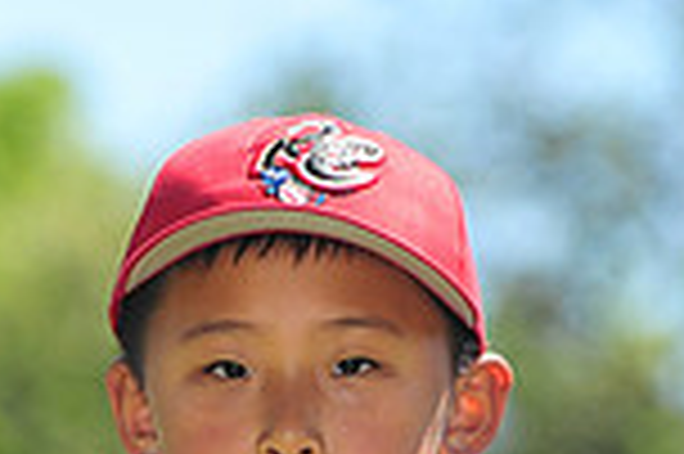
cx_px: 320
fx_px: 10875
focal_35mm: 573
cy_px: 683
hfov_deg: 3.6
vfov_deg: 2.4
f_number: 4.5
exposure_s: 1/640
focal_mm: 150
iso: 200
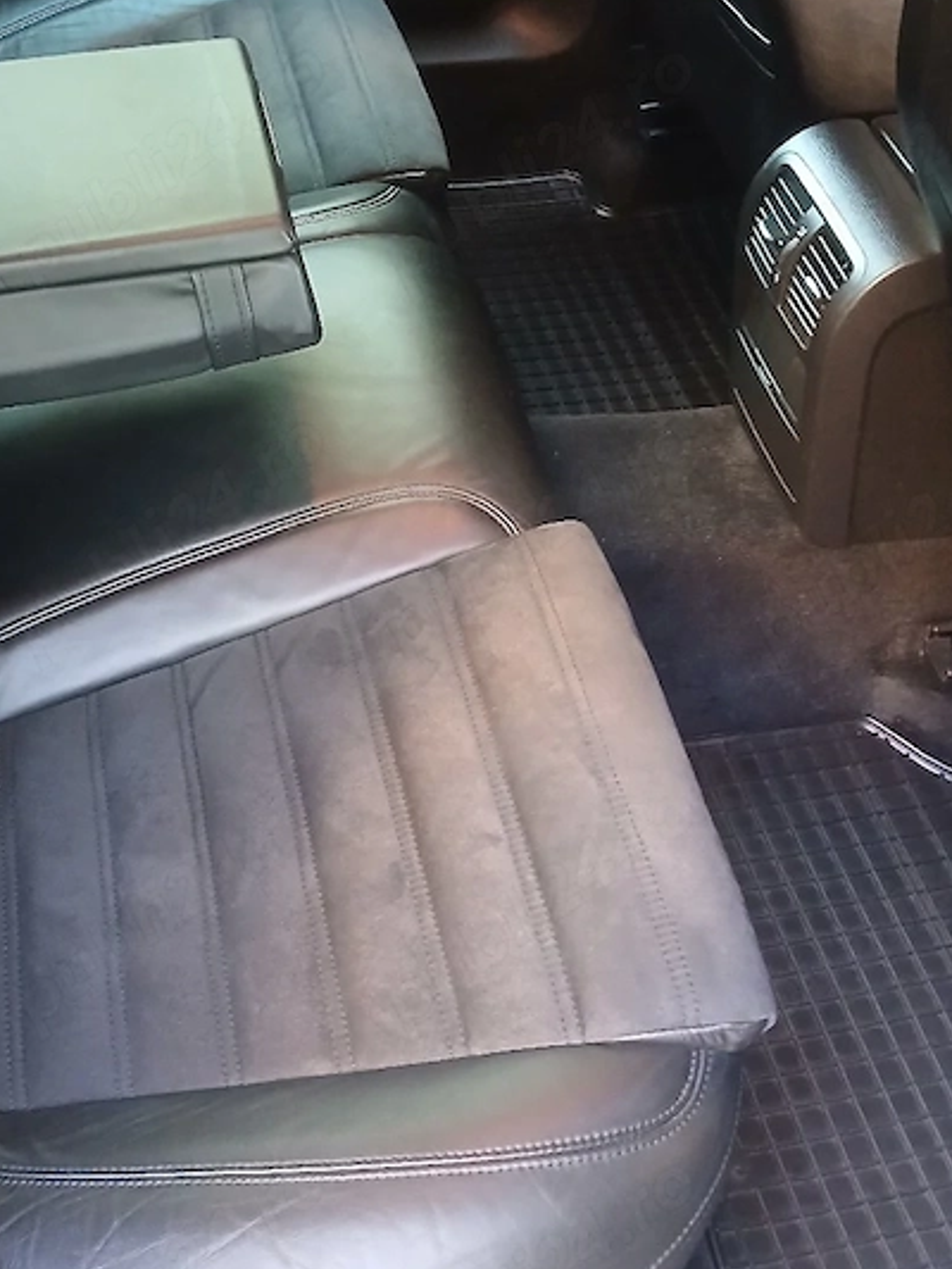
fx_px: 1430
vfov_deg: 47.8
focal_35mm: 39
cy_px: 593
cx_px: 264
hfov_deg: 36.2
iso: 800
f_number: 1.8
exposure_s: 1/16.7
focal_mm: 3.98
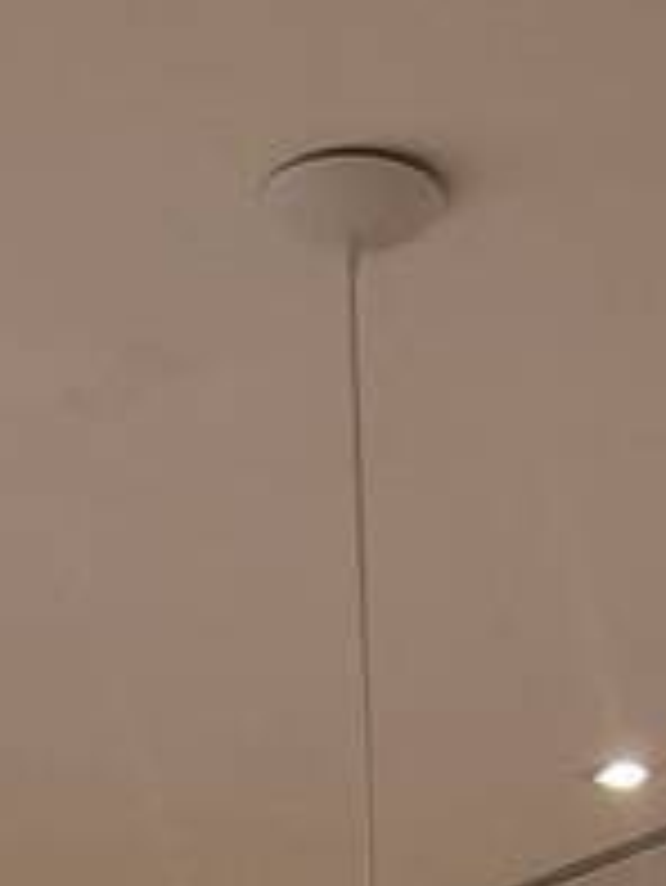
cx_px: 306
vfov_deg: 14.5
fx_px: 2434
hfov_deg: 15.6
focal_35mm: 95
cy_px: 2060
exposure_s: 1/60
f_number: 2.2
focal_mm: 1.74
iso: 50
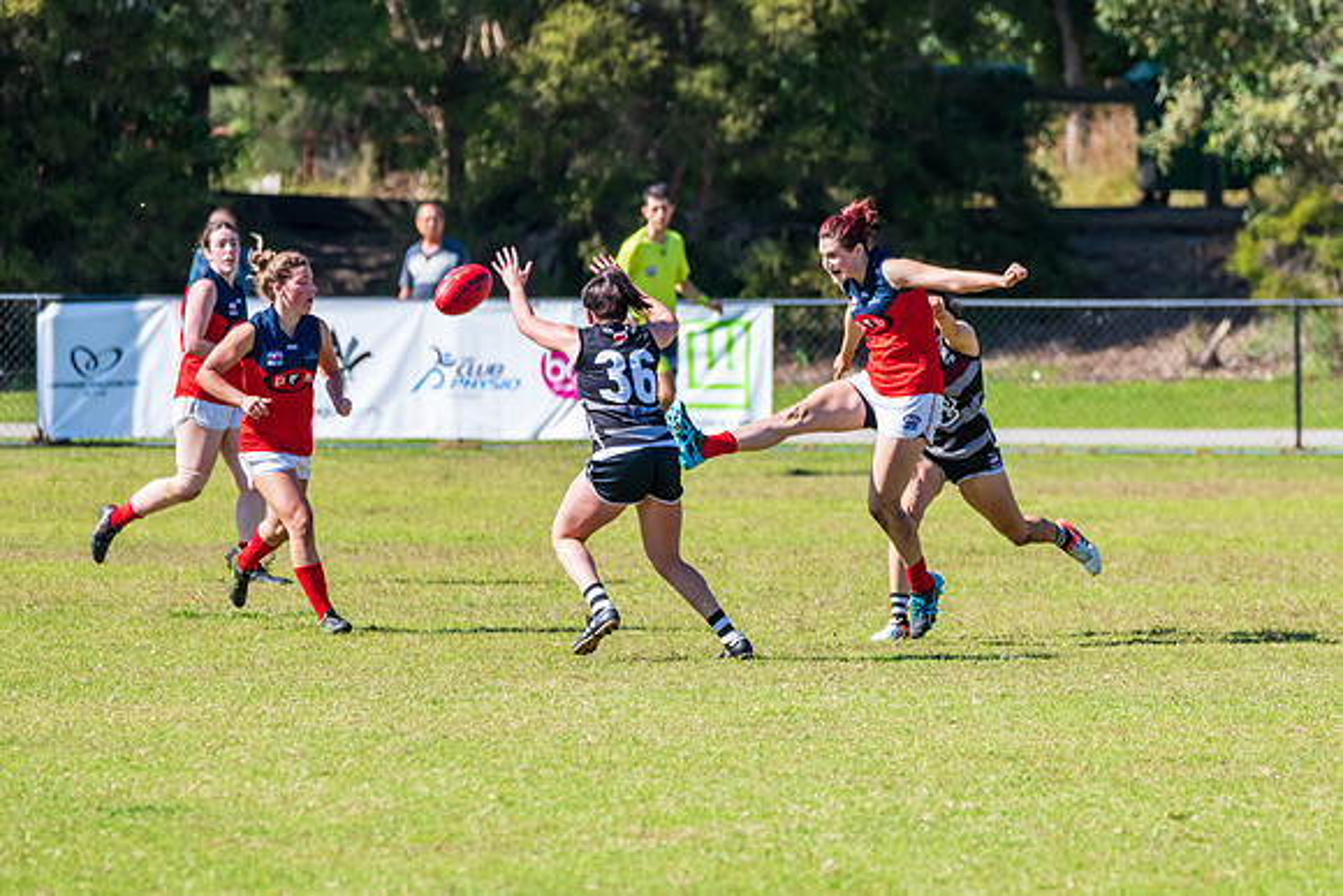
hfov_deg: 4.6
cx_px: 809
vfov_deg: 3.1
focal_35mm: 447
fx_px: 16661
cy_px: 502
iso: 800
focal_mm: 360
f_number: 7.1
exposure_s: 1/2000
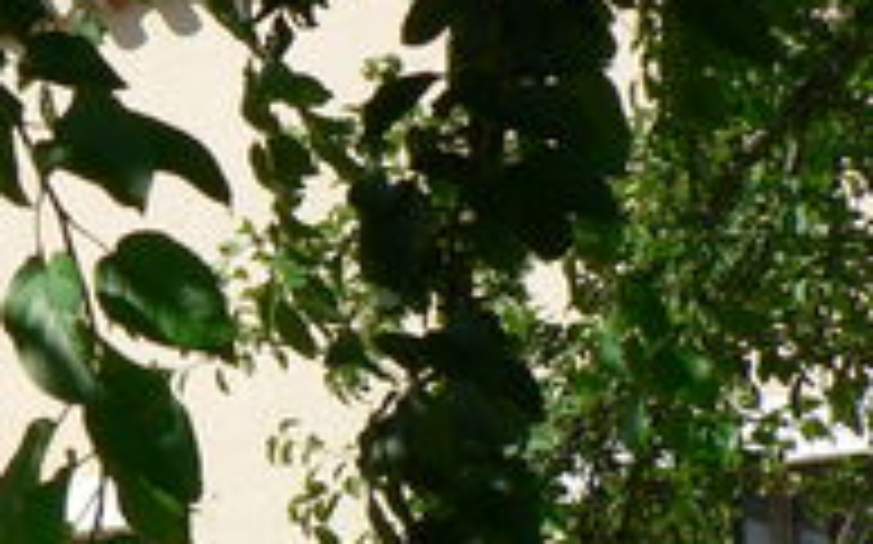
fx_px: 3115
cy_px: 584
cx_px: -194
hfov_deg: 15.3
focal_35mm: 131
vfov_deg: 9.9
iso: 64
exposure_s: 1/400
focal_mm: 8.4
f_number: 5
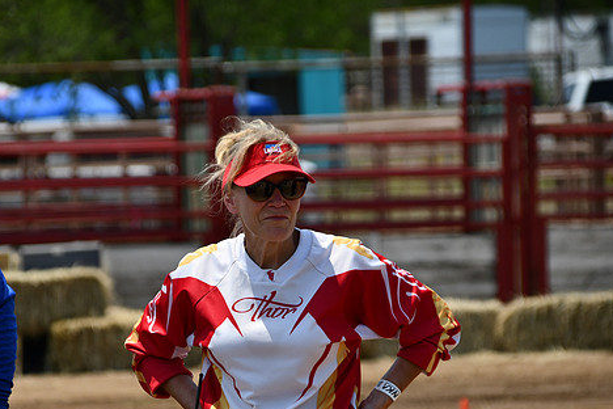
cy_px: 252
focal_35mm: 409
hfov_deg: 5.0
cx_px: 266
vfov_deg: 3.4
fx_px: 6964
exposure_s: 1/1250
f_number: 6.3
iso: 200
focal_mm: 220
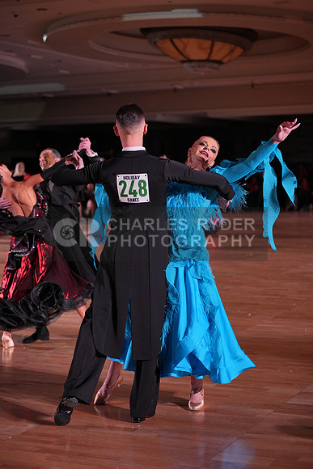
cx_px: 156
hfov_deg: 19.5
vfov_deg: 28.8
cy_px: 234
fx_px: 912
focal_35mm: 70
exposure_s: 1/400
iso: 640
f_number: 2.8
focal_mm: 70
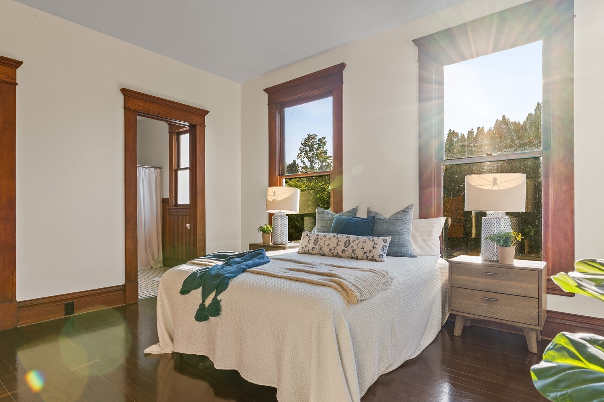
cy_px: 222
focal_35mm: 20
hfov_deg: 83.9
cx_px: 286
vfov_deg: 61.8
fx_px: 335
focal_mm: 17
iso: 500
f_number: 8
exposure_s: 1/30
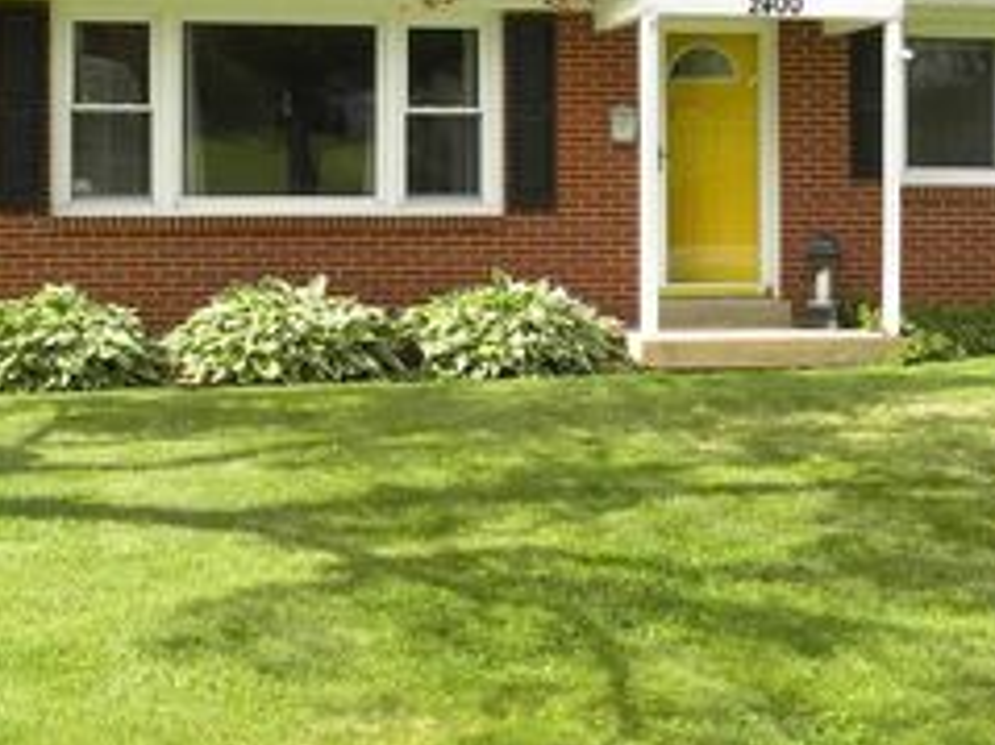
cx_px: 433
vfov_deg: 21.1
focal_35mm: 69
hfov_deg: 28.1
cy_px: 169
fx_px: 1982
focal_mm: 5.9
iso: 64
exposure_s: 1/192
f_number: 4
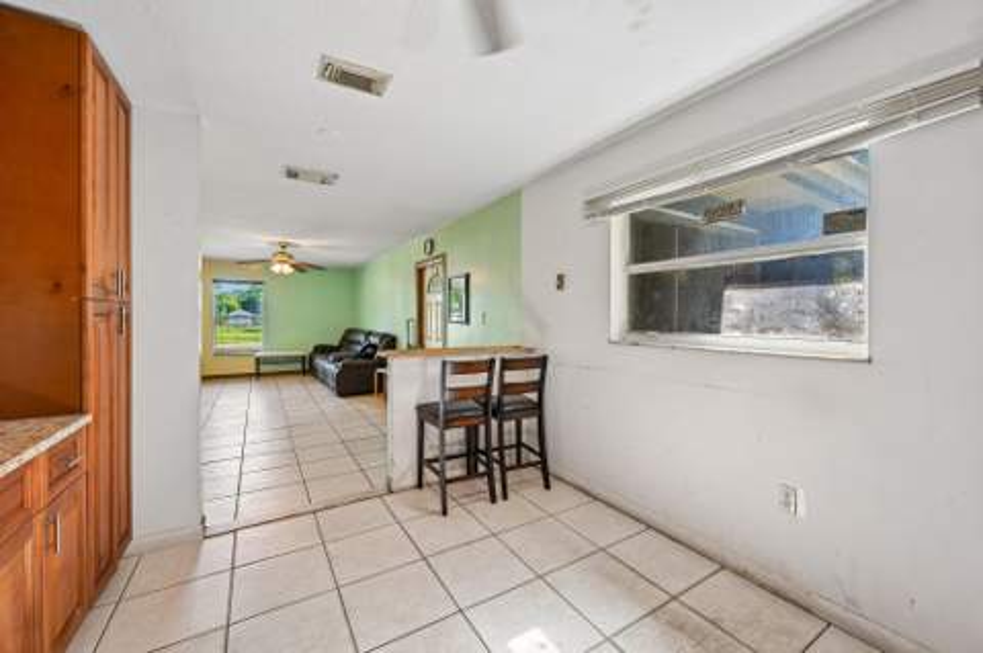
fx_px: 382
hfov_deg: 104.3
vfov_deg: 81.1
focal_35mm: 14
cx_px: 492
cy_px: 326
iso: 3200
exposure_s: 1/160
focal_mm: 14
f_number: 8
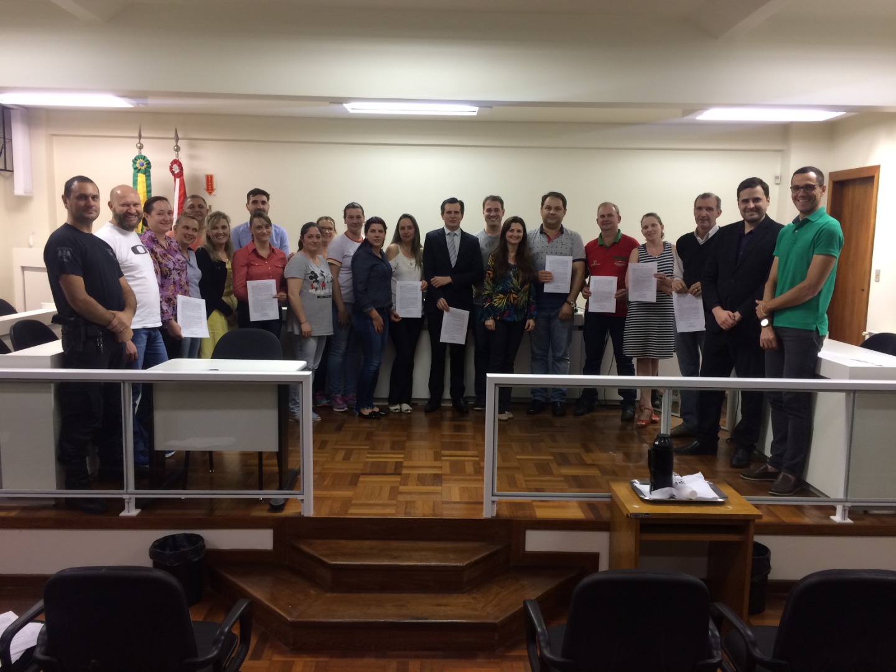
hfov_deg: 61.7
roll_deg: -1.3
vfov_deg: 48.2
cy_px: 336
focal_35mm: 29
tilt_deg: -7.4
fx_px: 751
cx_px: 448
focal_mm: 4.15
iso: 80
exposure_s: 1/30
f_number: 2.2
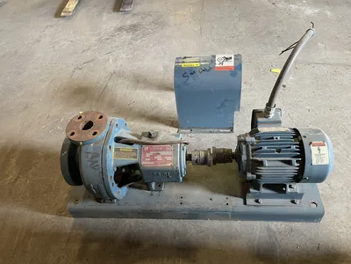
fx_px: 264
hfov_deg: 67.3
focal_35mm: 26
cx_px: 176
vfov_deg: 53.1
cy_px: 132
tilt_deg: -46.5
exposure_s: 1/60
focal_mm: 4.2
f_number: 1.6
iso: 250
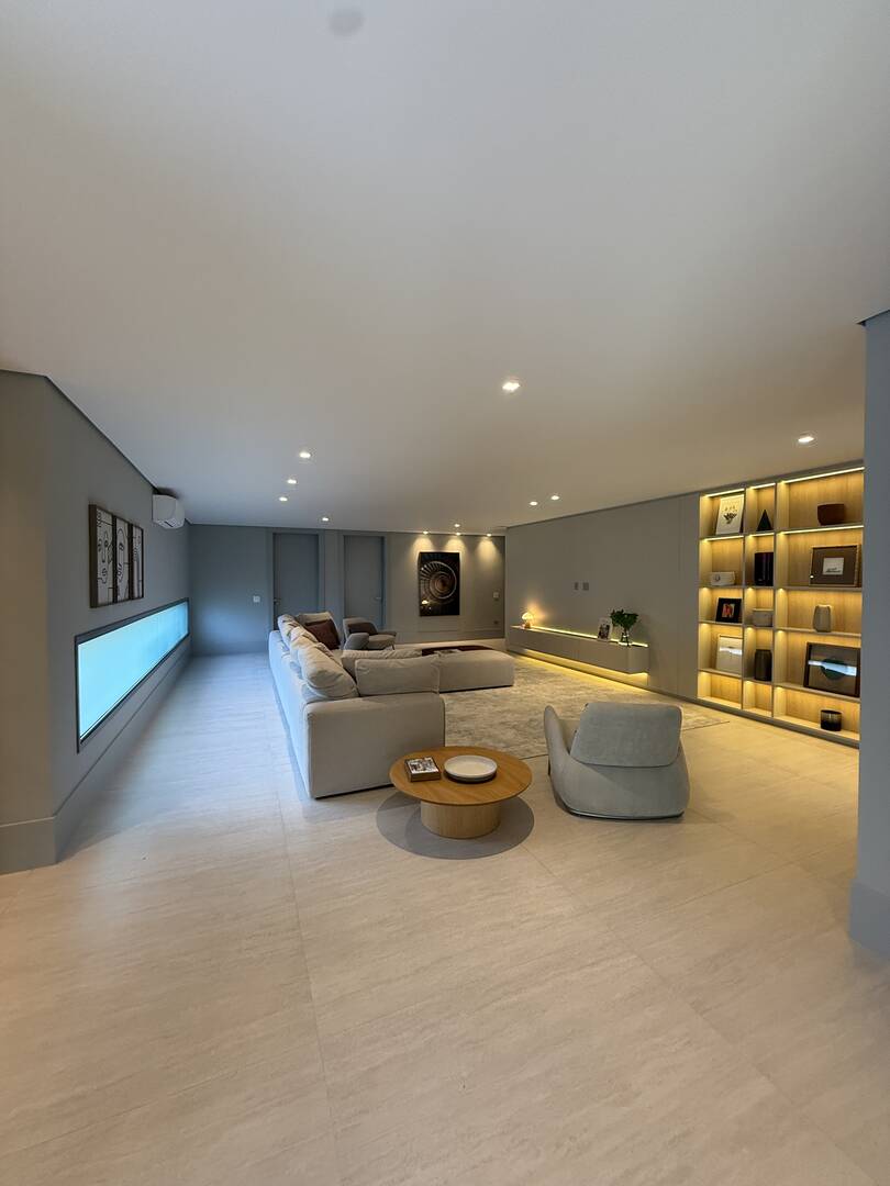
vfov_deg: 102.1
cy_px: 593
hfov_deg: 85.7
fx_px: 480
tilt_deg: -0.3
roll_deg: -0.4
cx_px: 445
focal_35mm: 14
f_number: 2.2
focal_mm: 2.22
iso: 320
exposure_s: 1/120
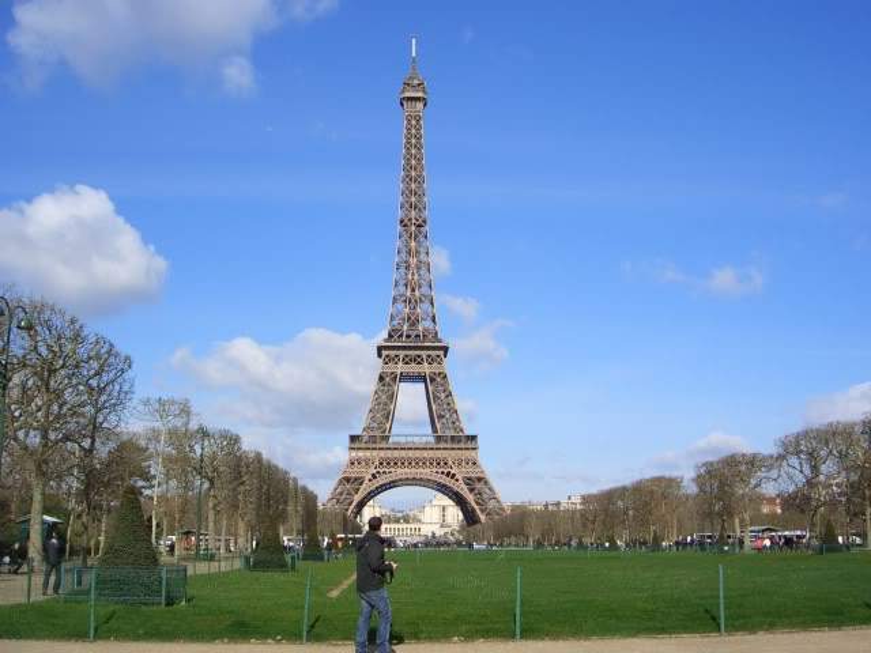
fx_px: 981
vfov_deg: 36.8
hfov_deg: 47.9
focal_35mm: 39
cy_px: 326
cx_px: 436
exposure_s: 1/640
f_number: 4.8
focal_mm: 8
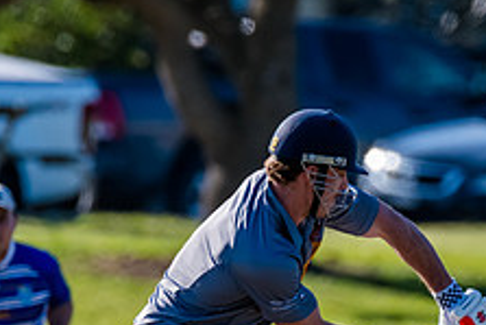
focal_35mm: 1690
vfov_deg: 0.8
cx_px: 325
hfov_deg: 1.2
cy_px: 328
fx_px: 22829
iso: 640
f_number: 6.3
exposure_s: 1/2000
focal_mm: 600
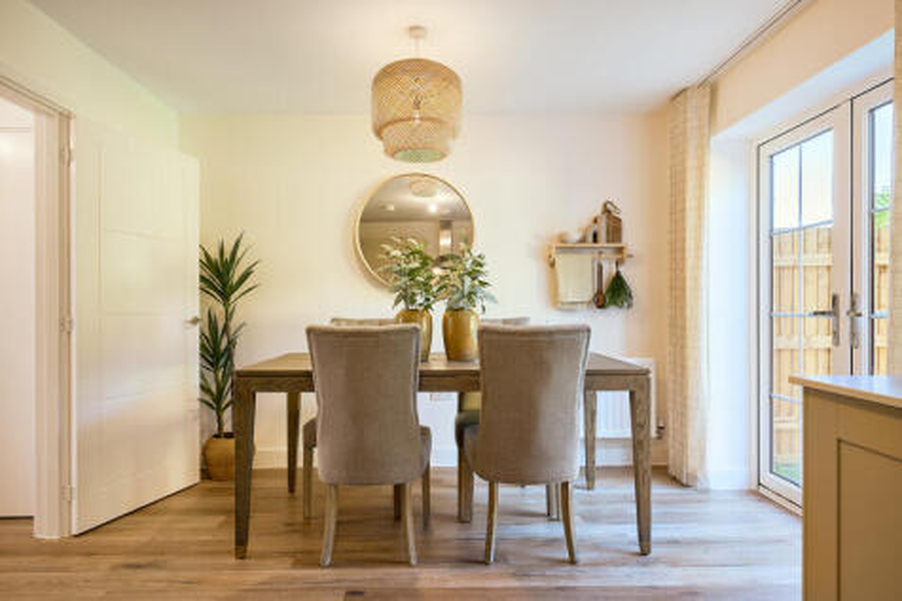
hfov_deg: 78.6
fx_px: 551
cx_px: 451
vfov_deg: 57.2
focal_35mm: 22
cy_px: 300
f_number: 10
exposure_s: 1/1.59
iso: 100
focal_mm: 22
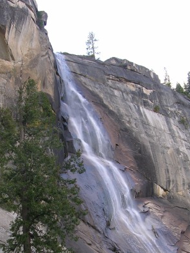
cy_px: 215
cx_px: 88
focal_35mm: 68
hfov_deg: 21.6
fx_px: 498
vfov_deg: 27.8
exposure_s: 1/56.7
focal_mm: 8.9
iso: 50
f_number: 3.5
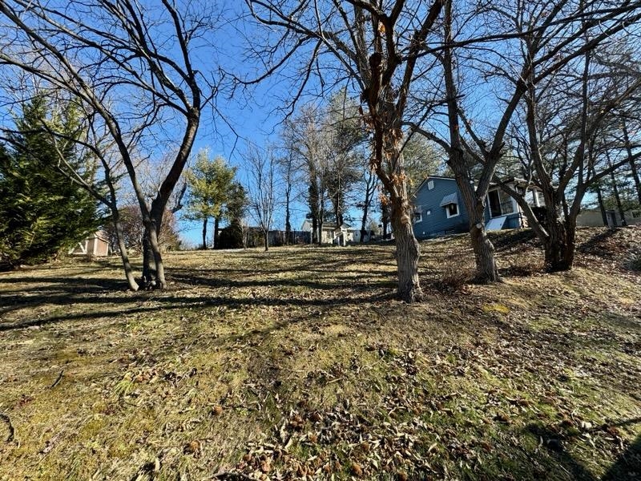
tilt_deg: +9.7
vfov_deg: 85.7
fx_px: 259
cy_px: 240
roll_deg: +1.7
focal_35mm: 14
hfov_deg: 102.1
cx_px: 320
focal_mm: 2.22
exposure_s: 1/473
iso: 40
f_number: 2.2
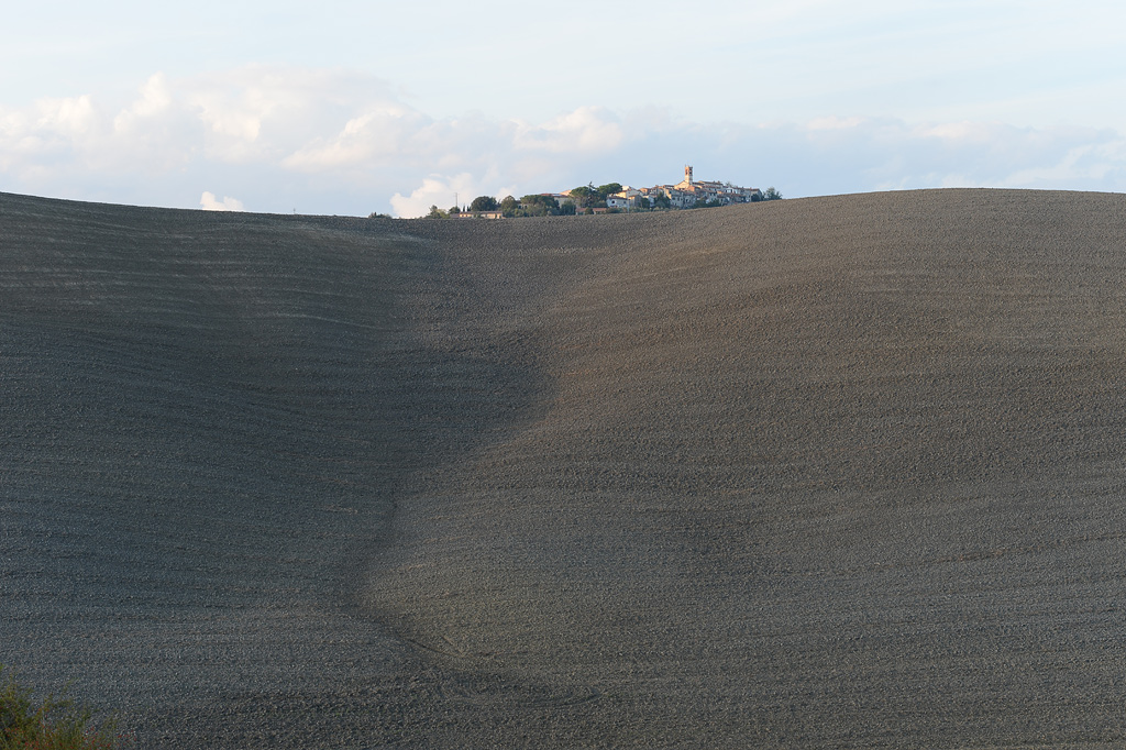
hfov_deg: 23.9
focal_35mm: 85
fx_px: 2658
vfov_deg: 16.1
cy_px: 375
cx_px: 563
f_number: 6.3
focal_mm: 85
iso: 280
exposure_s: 1/160
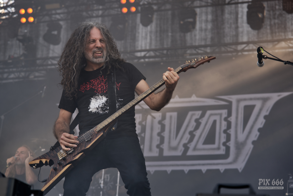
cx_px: 146
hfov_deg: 27.0
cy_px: 98
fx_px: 611
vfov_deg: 18.2
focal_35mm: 75
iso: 250
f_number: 4
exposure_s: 1/320
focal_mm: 75
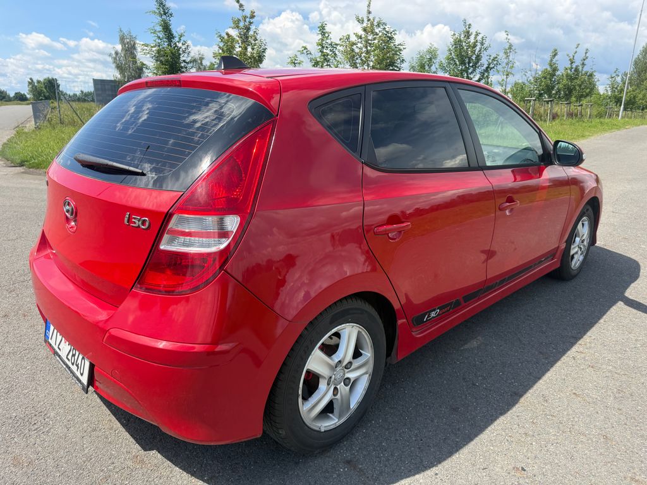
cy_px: 242
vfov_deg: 56.8
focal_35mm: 24
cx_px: 324
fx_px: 449
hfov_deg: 71.6
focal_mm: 6.76
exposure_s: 1/2801
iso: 100
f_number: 1.78
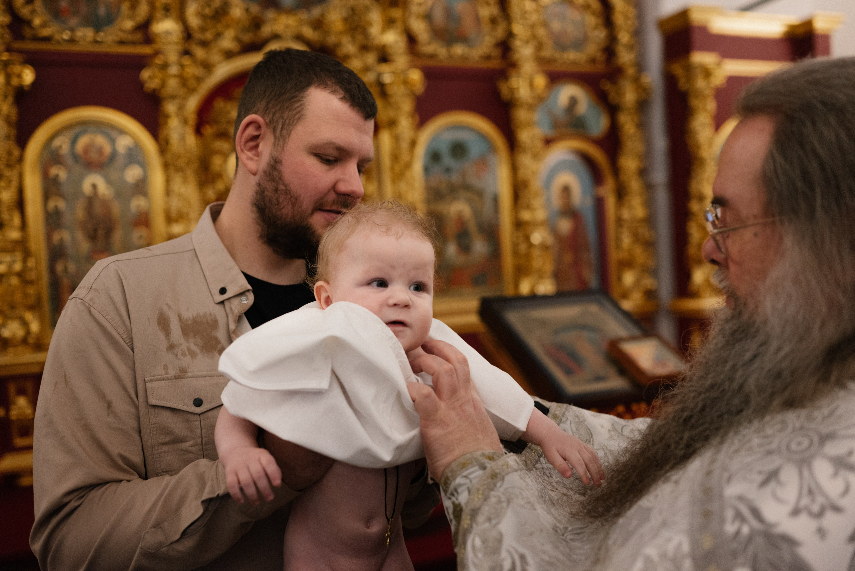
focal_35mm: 35
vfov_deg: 37.9
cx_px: 428
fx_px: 832
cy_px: 286
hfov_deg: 54.4
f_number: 2.2
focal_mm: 35
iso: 2000
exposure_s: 1/640
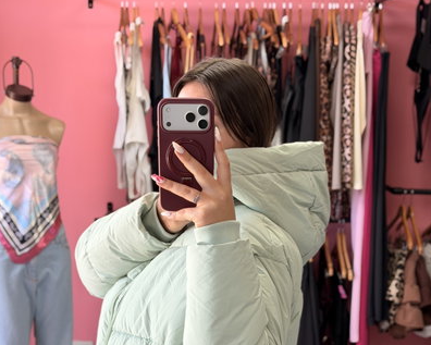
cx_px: 214
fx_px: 804
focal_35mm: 63
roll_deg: +0.6
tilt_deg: -11.4
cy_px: 279
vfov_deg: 23.8
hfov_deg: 30.0
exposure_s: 1/121
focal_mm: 6.76
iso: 80
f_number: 1.78
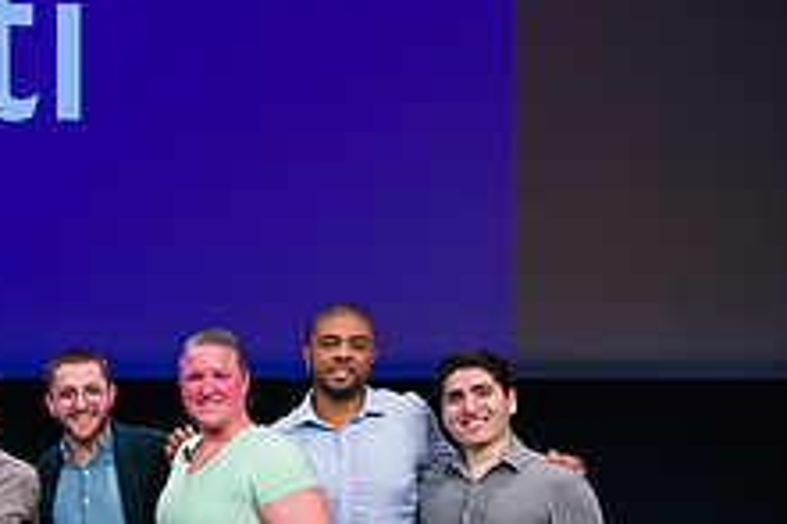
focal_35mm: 63
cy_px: 536
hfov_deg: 29.6
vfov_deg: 20.8
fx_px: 1376
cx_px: -18
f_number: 5
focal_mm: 24
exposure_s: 1/250
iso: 1000
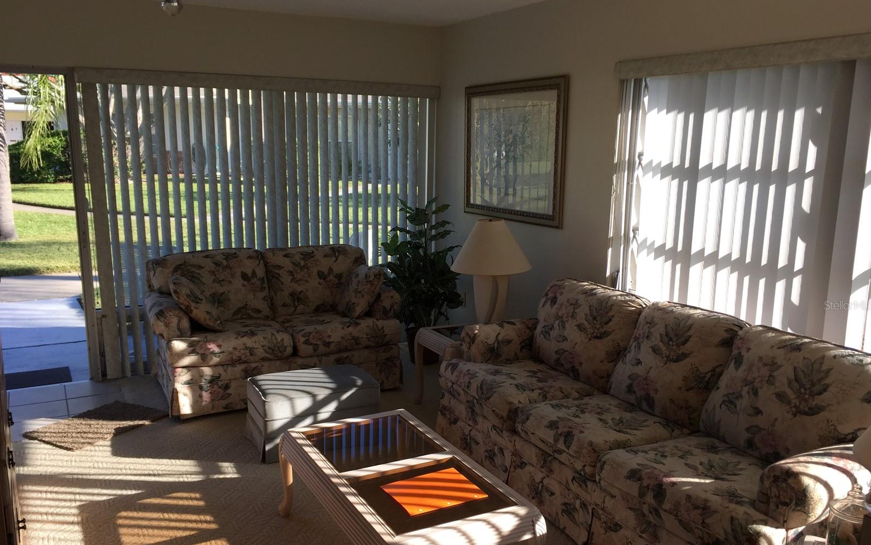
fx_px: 736
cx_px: 437
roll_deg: -1.2
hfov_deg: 61.2
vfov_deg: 40.5
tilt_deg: -13.5
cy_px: 305
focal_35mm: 31
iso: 32
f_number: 2.2
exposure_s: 1/391
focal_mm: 4.15
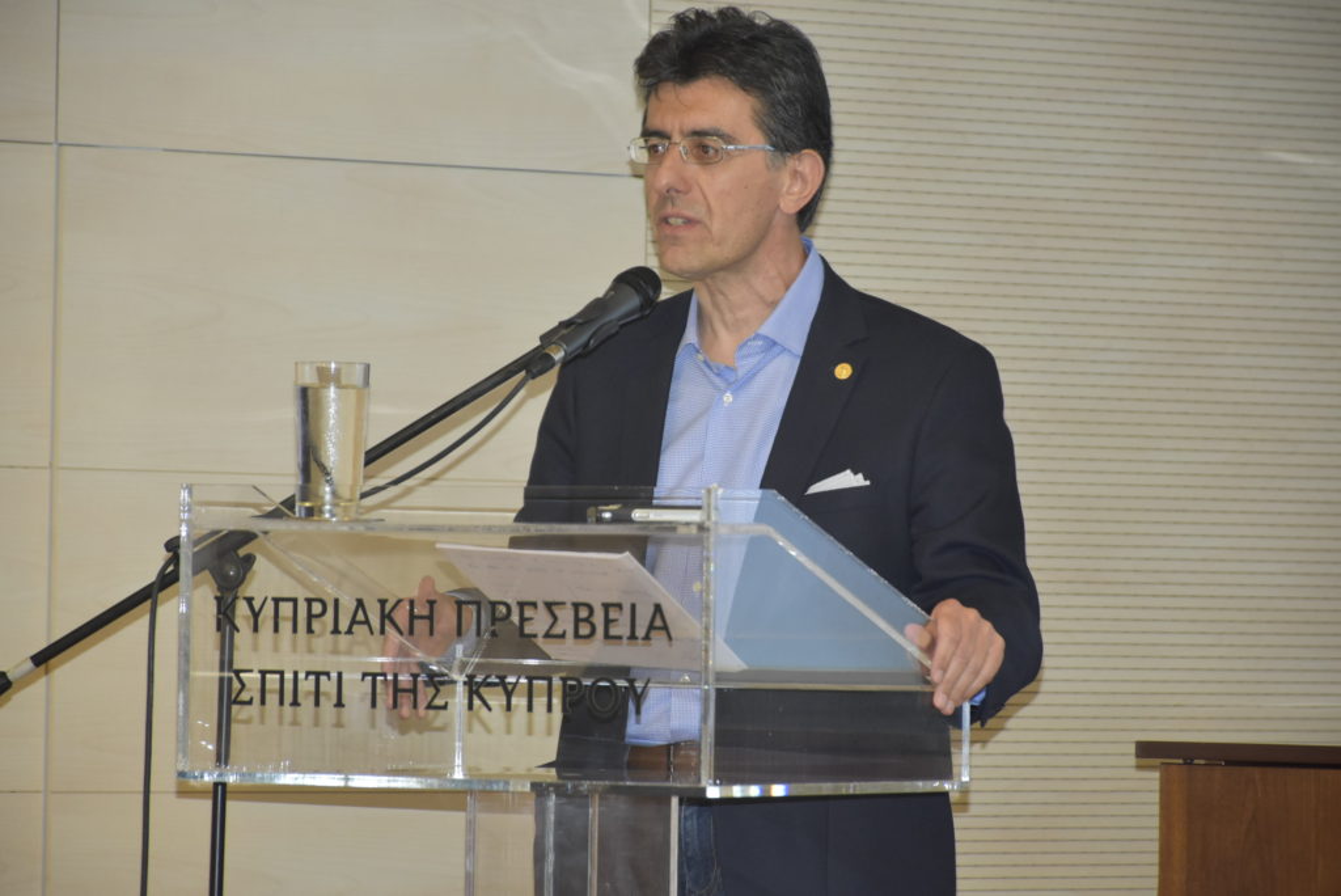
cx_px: 670
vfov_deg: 6.6
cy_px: 448
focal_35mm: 210
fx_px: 7827
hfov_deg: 9.8
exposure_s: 1/60
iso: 1600
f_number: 5.6
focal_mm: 140
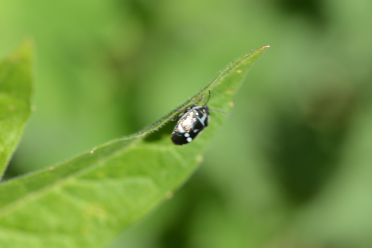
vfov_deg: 8.7
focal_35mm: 158
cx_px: 186
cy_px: 124
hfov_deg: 13.0
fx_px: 1626
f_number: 8
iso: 160
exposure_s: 1/125
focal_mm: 105
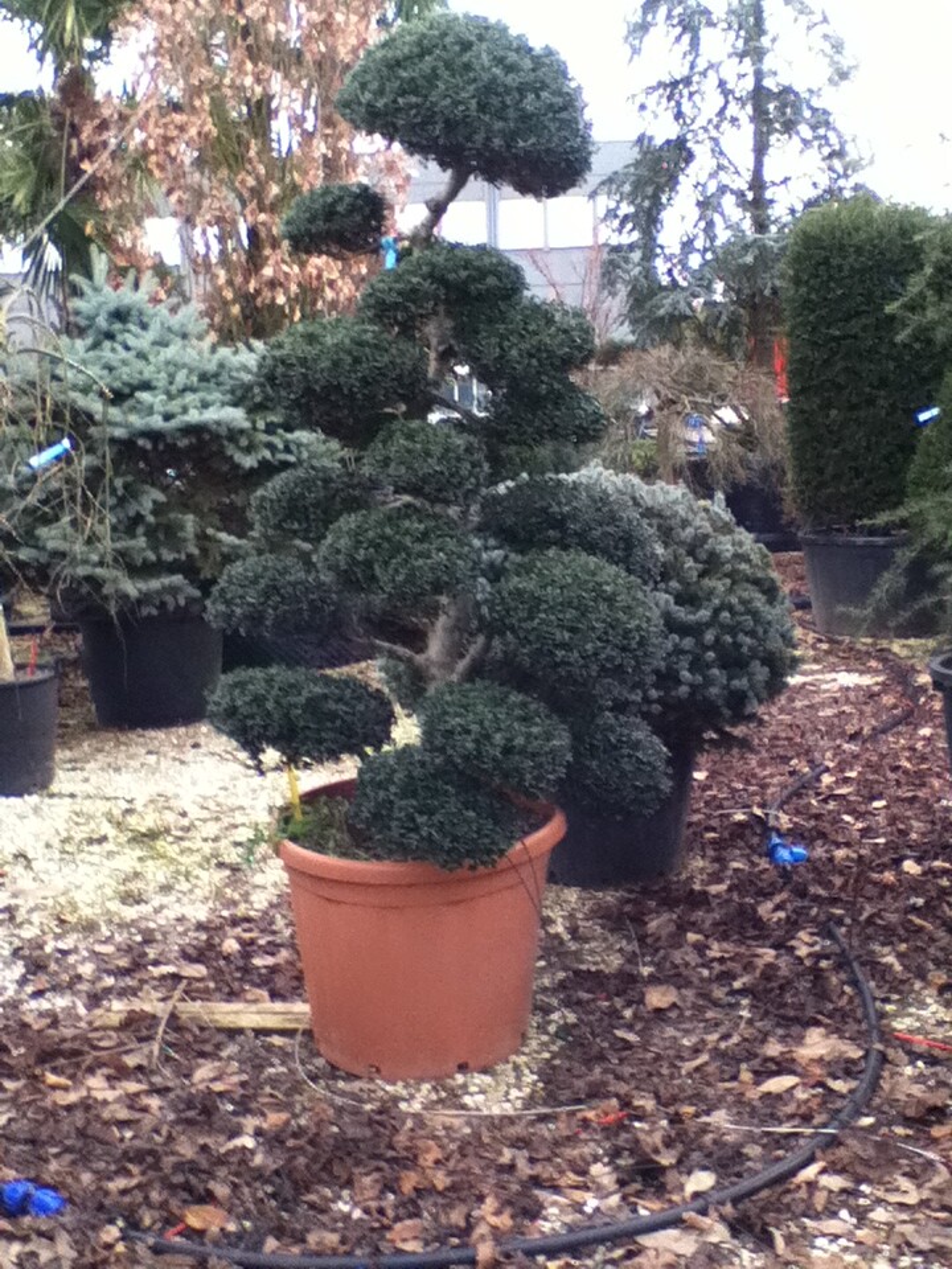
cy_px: 634
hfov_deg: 44.2
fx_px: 1173
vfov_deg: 56.8
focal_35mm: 32
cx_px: 476
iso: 125
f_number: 2.4
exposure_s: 1/120
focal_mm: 3.85
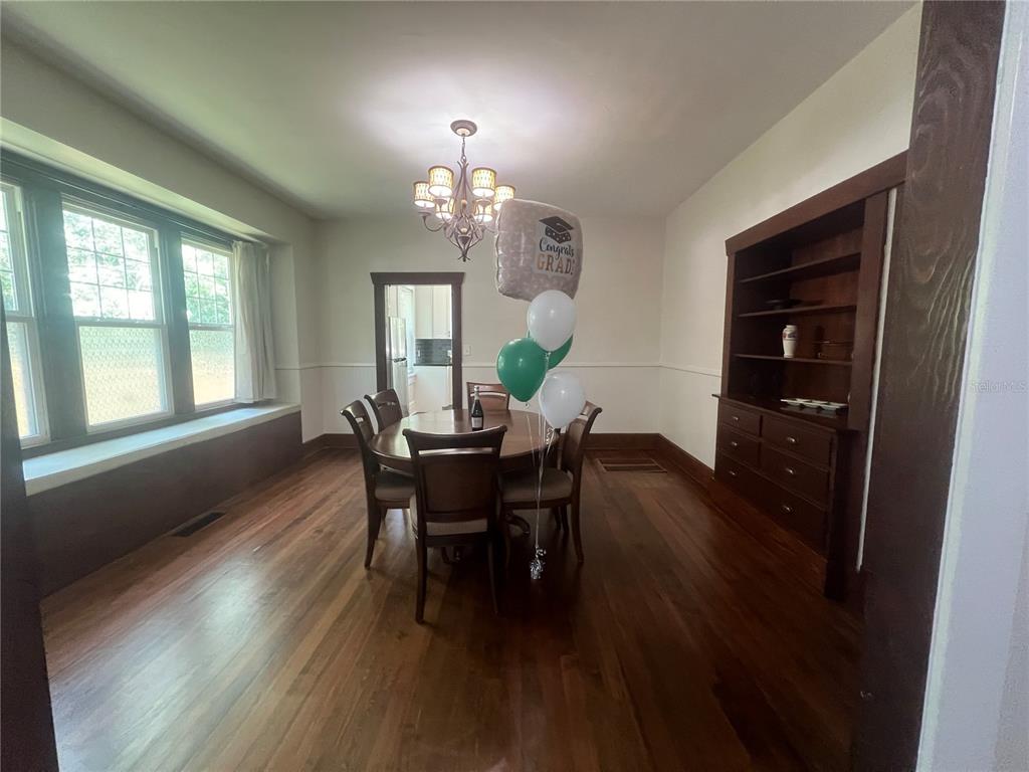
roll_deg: +0.4
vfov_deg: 89.9
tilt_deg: -6.0
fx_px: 386
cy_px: 386
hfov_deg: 106.2
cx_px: 514
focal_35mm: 13
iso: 500
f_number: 1.8
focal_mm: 1.57
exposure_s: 1/60
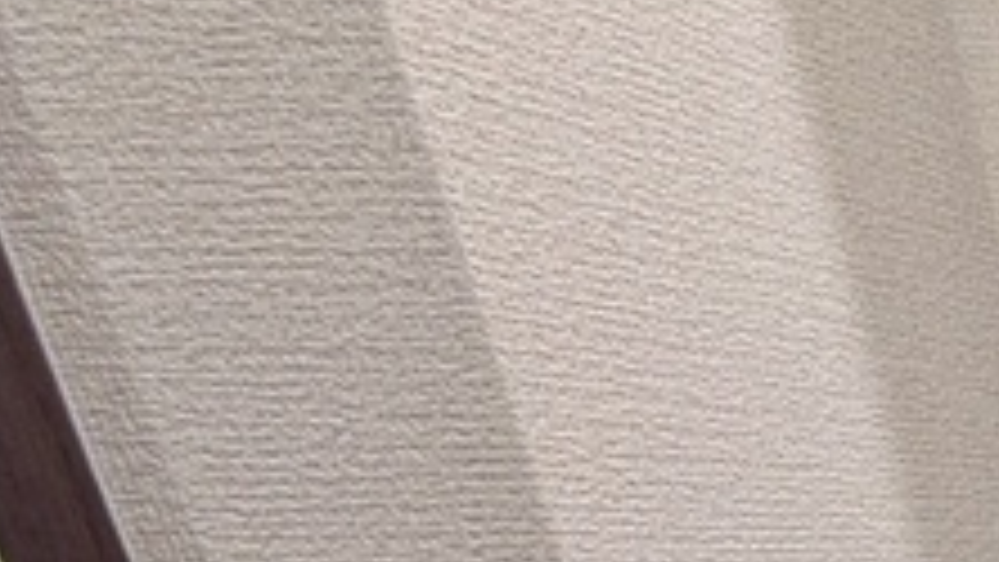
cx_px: 2084
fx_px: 1749
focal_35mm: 66
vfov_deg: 14.0
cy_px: 1259
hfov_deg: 18.2
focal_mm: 1.83
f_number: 2.2
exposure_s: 1/60
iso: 141
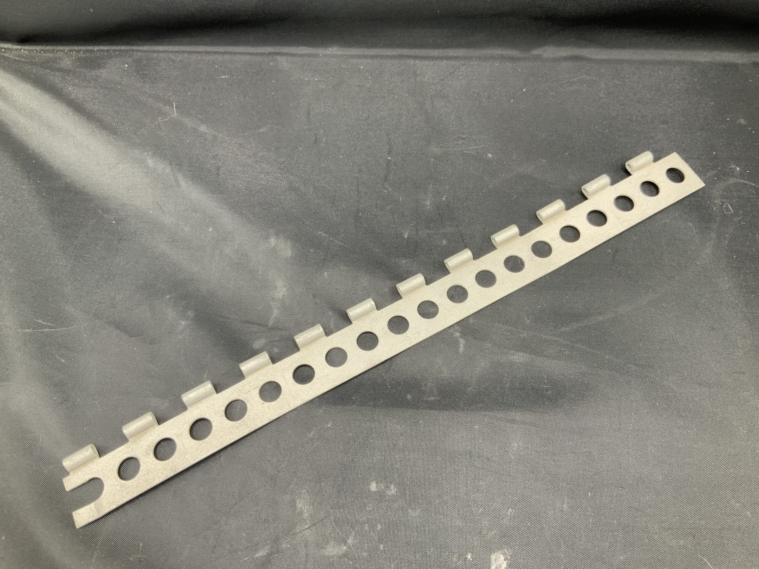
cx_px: 380
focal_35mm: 29
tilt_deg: -61.9
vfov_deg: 48.2
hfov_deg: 61.7
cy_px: 284
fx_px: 636
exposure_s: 1/109
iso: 64
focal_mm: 3
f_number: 1.8
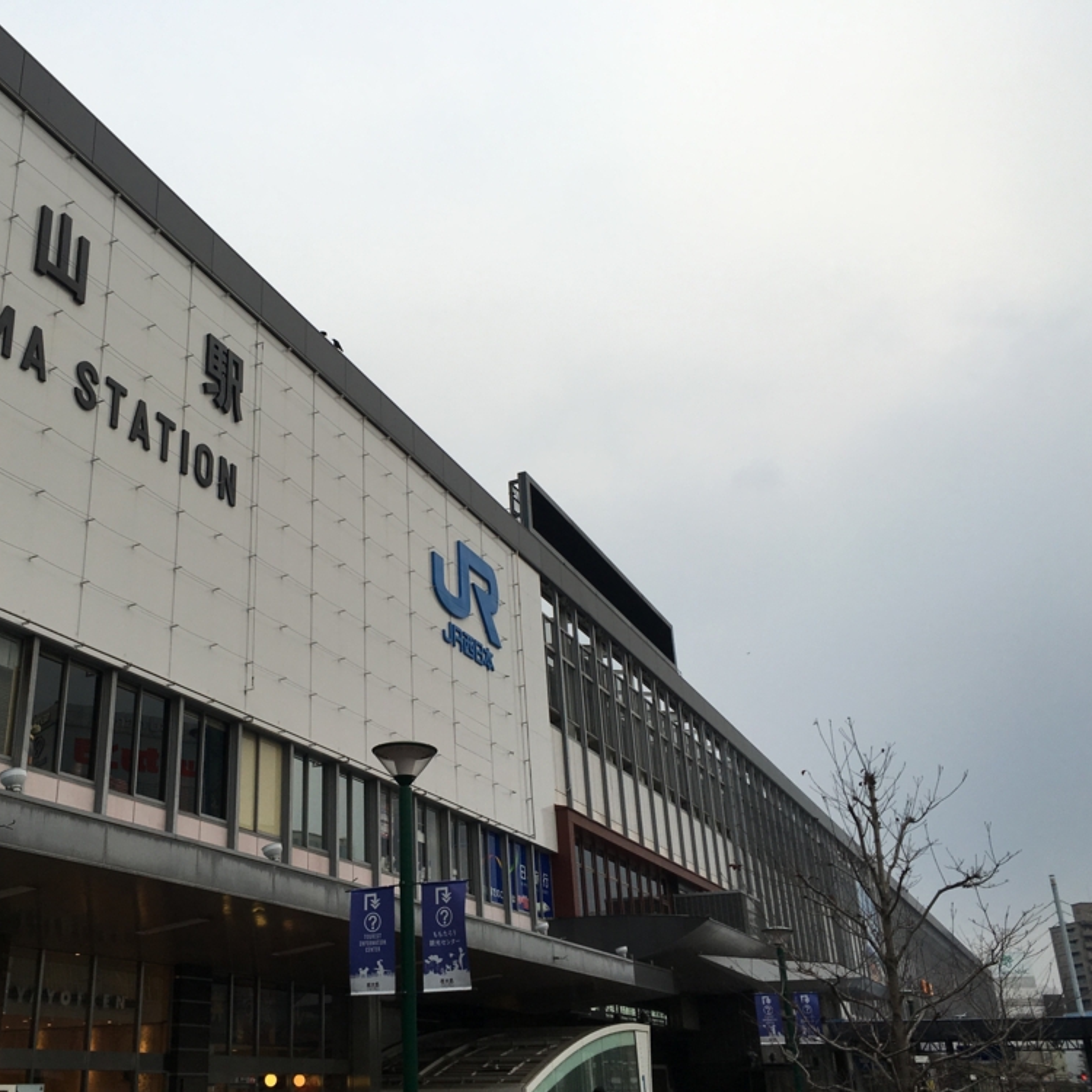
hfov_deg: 46.6
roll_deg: +0.5
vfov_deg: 47.2
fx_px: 1249
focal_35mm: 35
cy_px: 545
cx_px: 380
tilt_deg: +23.8
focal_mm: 4.15
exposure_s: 1/373
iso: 25
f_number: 2.2
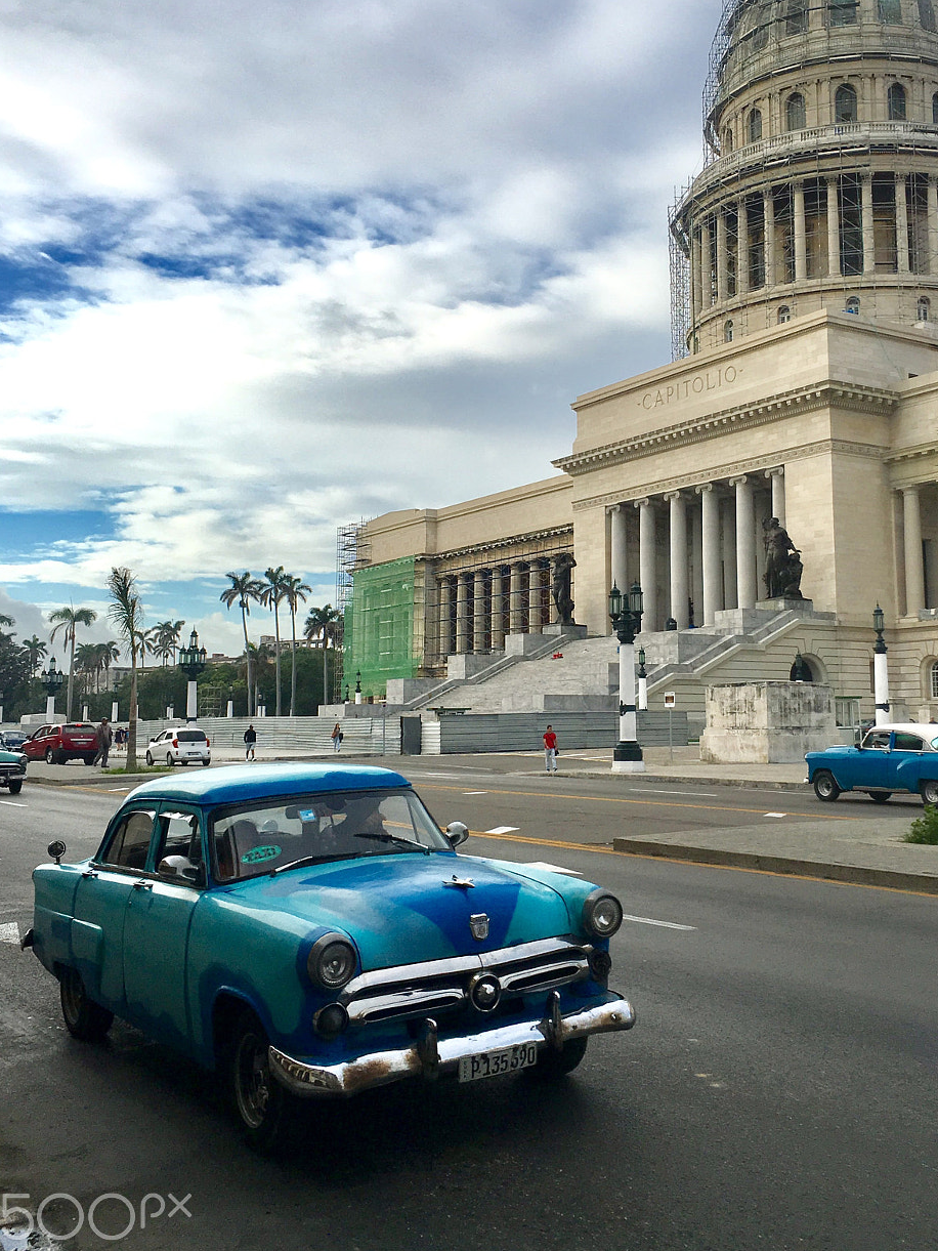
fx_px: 1373
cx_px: 552
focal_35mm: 38
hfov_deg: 37.6
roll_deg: -0.6
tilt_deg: +9.7
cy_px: 532
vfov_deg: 48.8
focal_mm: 4.15
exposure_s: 1/1148
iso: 25
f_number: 2.2
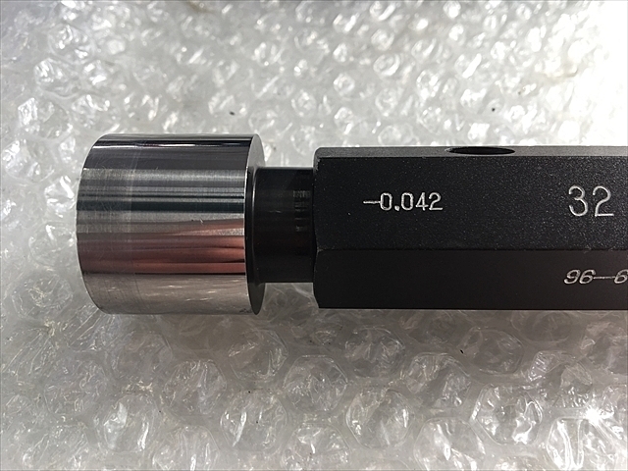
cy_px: 236
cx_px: 314
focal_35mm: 29
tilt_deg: -55.6
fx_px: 526
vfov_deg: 48.2
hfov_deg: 61.7
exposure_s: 1/60
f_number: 2.2
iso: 25
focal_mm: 4.15
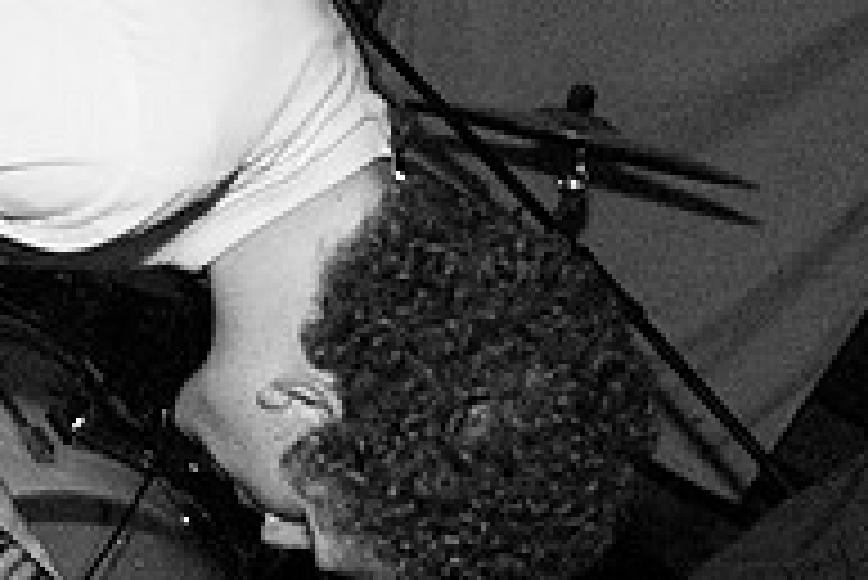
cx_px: 576
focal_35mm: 90
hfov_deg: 22.5
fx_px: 2172
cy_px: 423
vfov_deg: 15.2
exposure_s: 1/30
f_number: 2.8
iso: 1600
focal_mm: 20
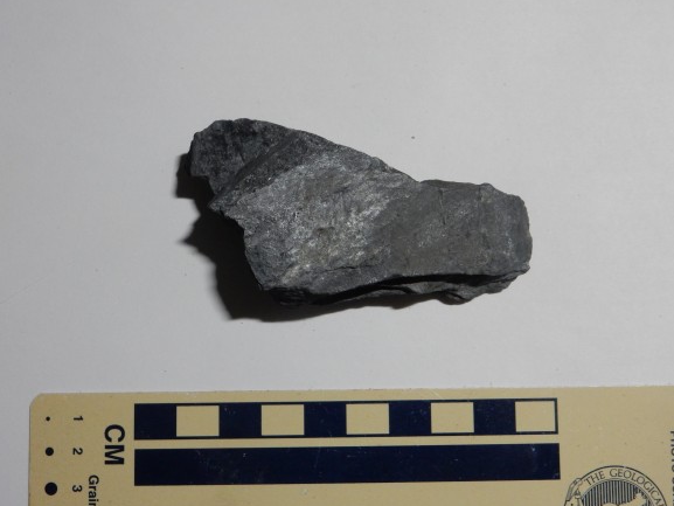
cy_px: 249
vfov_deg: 27.5
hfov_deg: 36.2
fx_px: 1032
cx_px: 341
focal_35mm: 53
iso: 400
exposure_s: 1/25
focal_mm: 9
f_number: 4.5
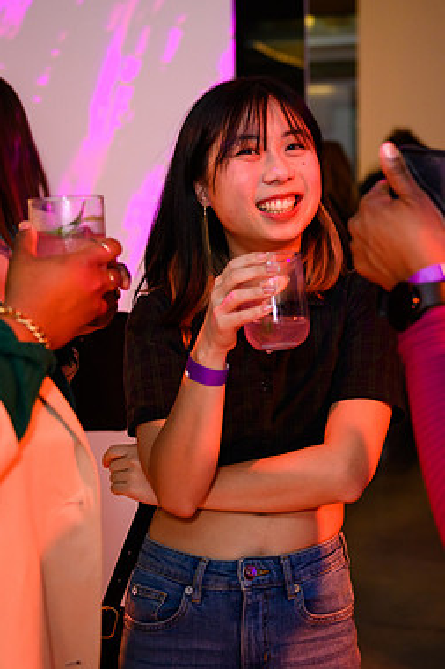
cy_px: 336
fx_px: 1076
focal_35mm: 58
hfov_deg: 23.3
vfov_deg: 34.5
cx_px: 280
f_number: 3.2
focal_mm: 38
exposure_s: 1/160
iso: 1600
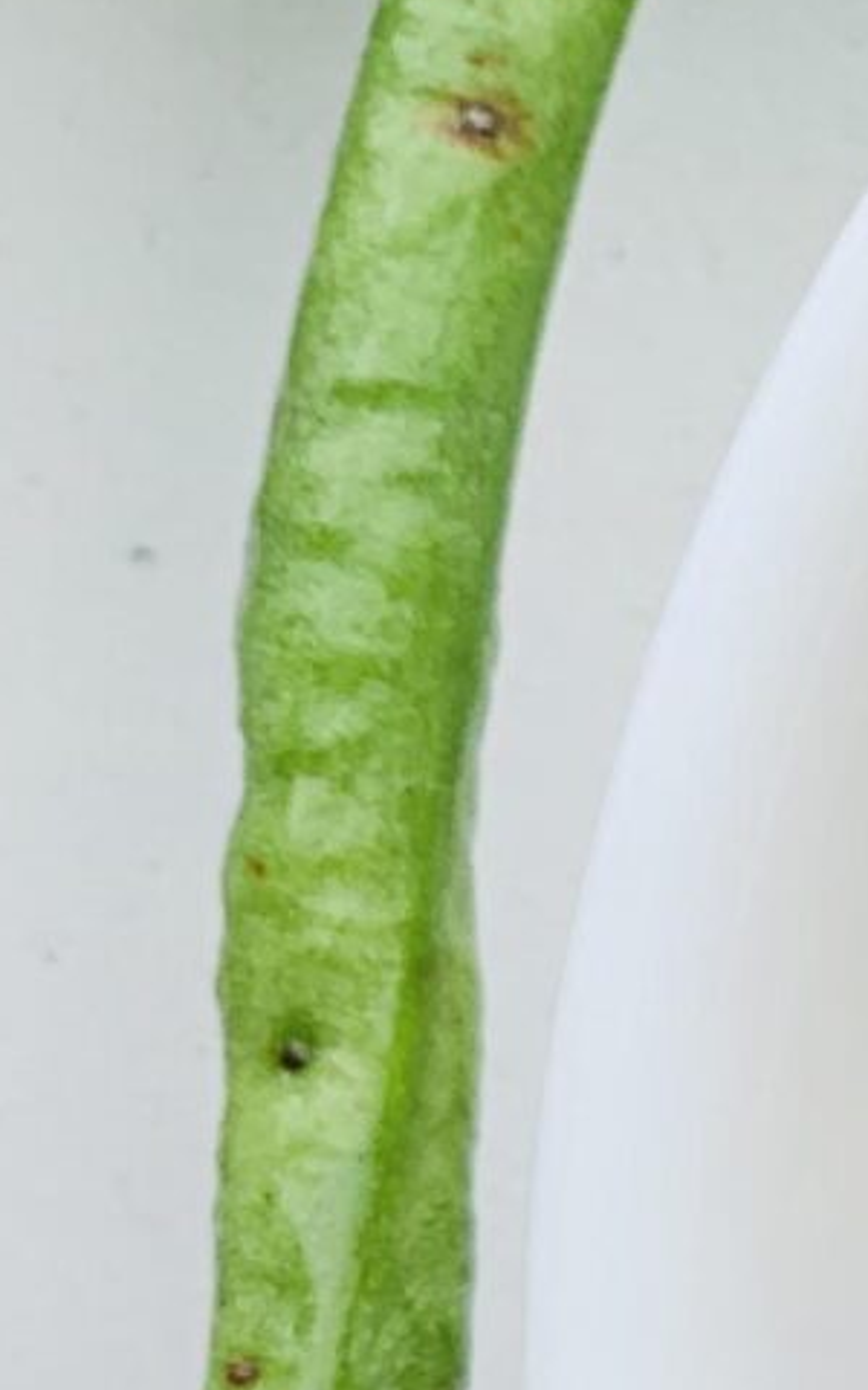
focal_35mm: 235
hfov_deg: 5.4
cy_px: 1491
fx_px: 8895
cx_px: 2002
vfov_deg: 8.9
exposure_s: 1/122
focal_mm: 6
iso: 20
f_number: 2.4
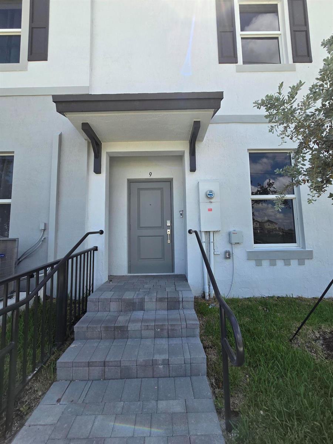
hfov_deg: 89.9
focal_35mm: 13
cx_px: 166
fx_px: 167
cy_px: 222
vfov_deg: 106.2
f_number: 2.2
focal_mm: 2.2
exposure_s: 1/1081
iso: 50
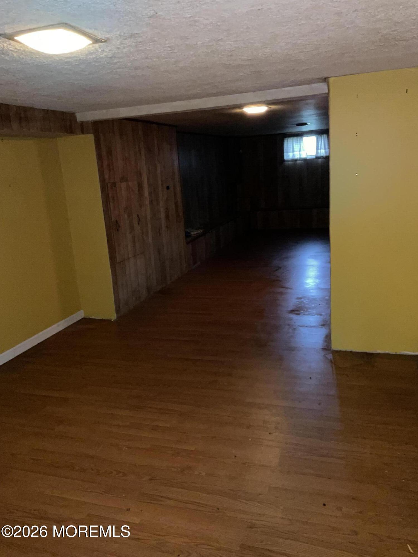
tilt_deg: -14.1
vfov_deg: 61.7
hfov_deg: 48.2
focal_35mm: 29
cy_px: 278
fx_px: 467
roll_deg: +4.3
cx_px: 209
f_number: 1.8
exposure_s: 1/16
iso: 125
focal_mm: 3
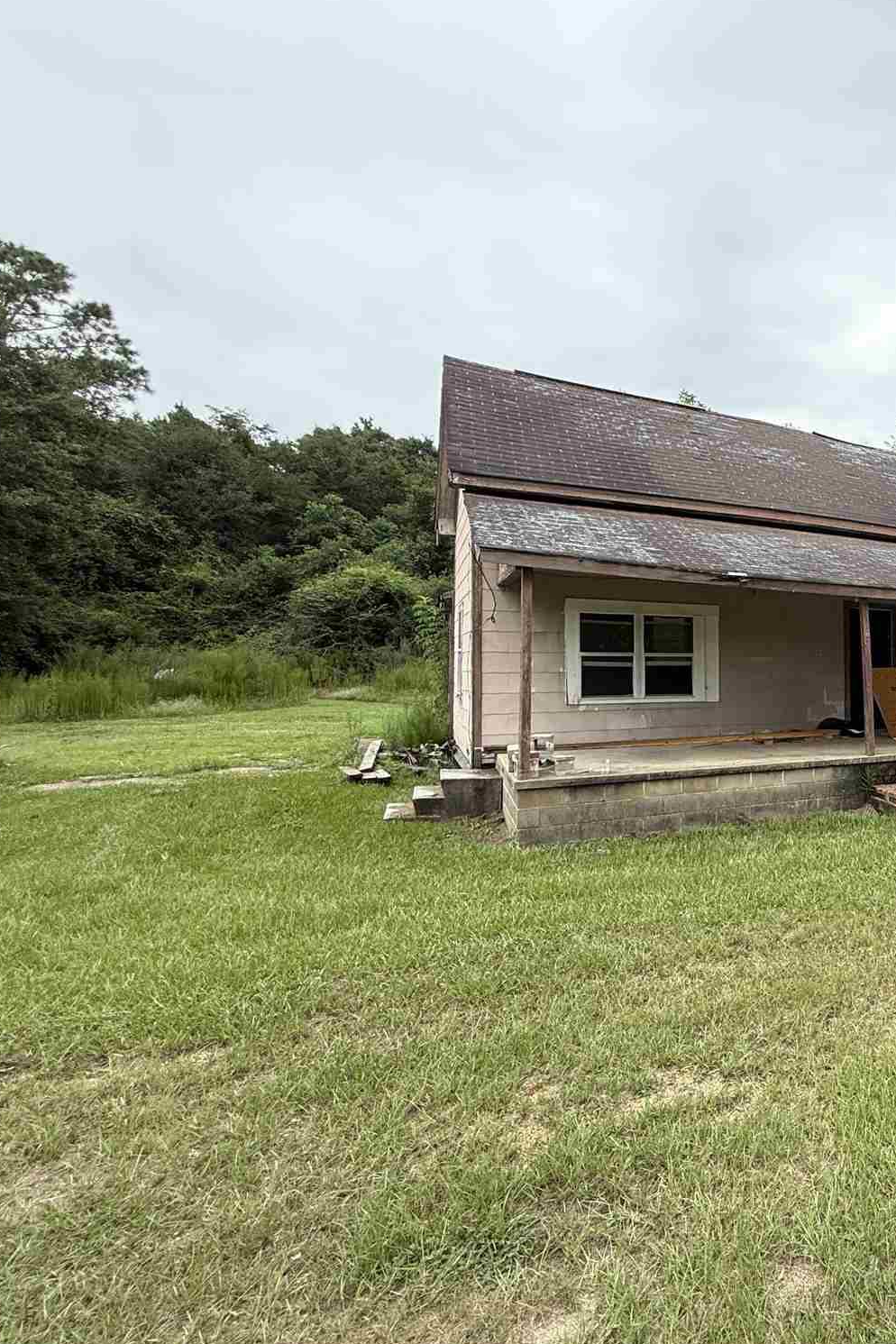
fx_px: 747
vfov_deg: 84.0
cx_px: 910
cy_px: 664
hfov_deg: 49.6
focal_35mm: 20
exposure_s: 1/686
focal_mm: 2.22
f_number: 2.2
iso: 64
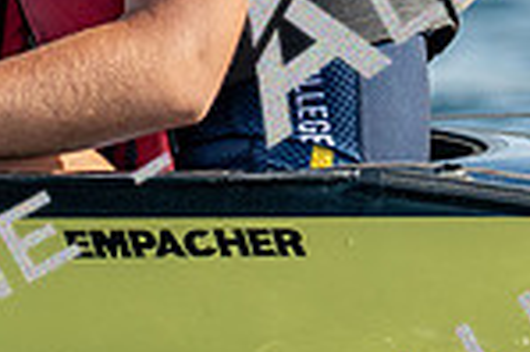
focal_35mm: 2335
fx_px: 34338
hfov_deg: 0.9
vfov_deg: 0.6
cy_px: -190
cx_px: -57
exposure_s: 1/2500
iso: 500
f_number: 4.5
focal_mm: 400
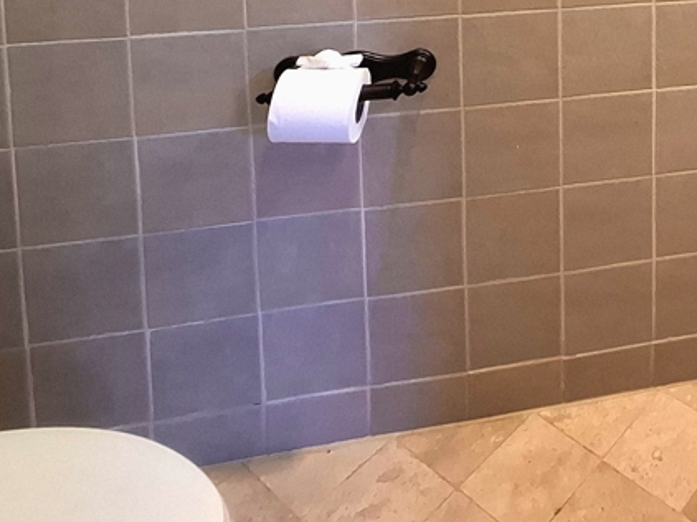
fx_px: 745
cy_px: -197
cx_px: 722
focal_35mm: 37
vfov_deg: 29.2
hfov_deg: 42.2
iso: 64
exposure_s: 1/40
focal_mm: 1.74
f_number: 2.2
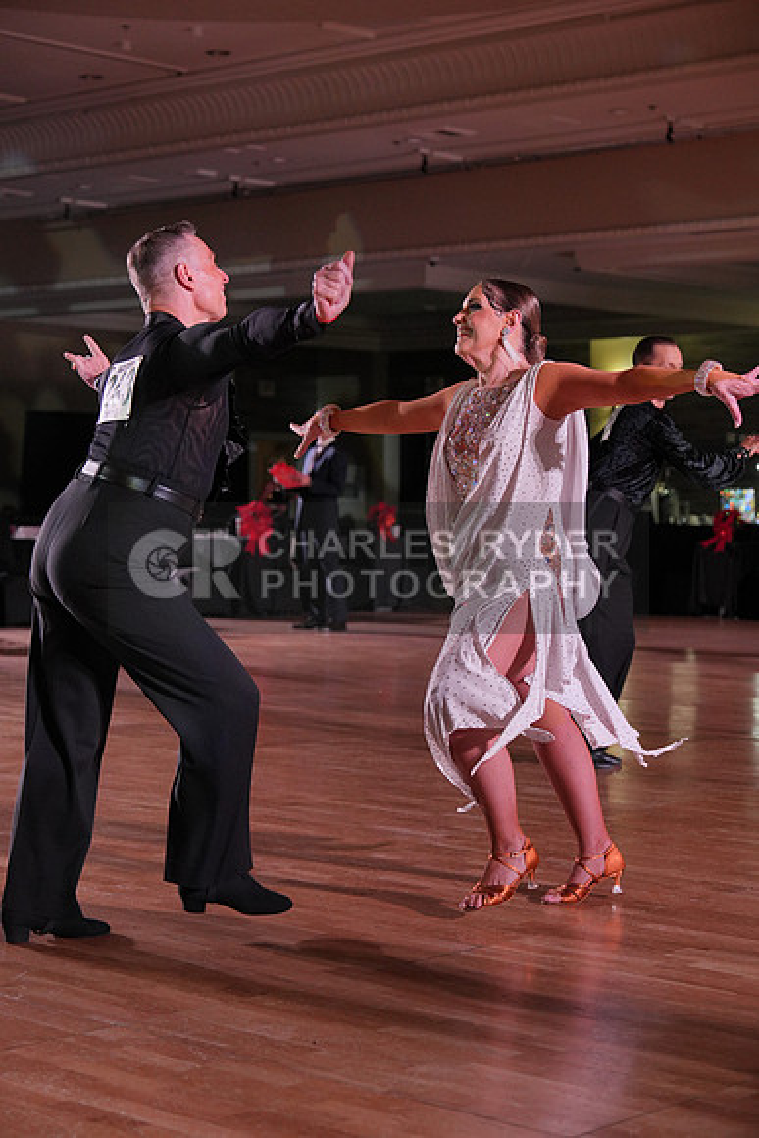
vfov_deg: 28.8
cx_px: 380
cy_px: 569
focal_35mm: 70
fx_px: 2212
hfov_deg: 19.5
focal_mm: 70
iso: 1600
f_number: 4
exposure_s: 1/500
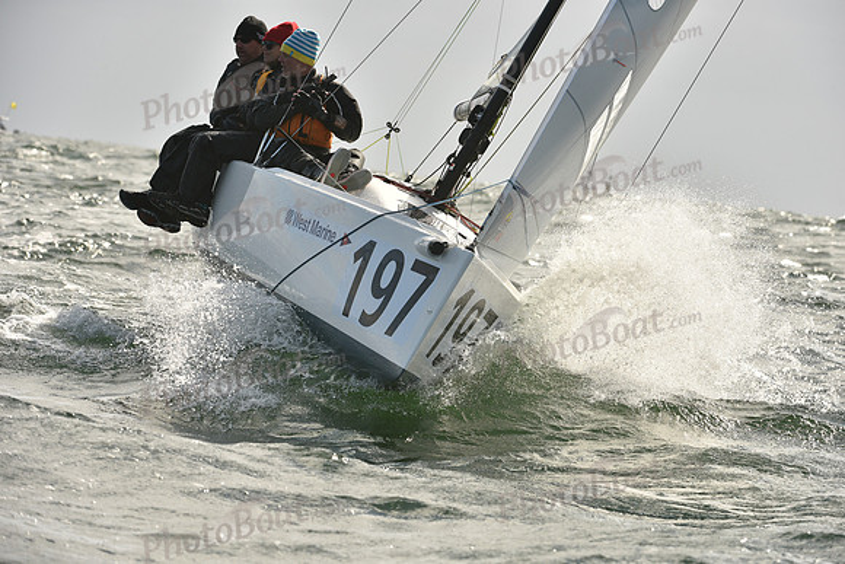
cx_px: 422
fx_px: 5869
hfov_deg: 8.2
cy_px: 282
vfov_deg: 5.5
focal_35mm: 250
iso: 320
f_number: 9
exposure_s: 1/800
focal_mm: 250
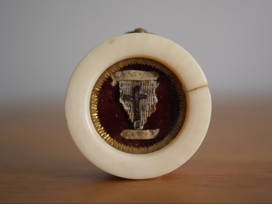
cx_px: 136
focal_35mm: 60
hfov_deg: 32.2
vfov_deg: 24.4
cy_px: 102
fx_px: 471
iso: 1000
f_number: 2.8
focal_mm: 30
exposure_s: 1/60
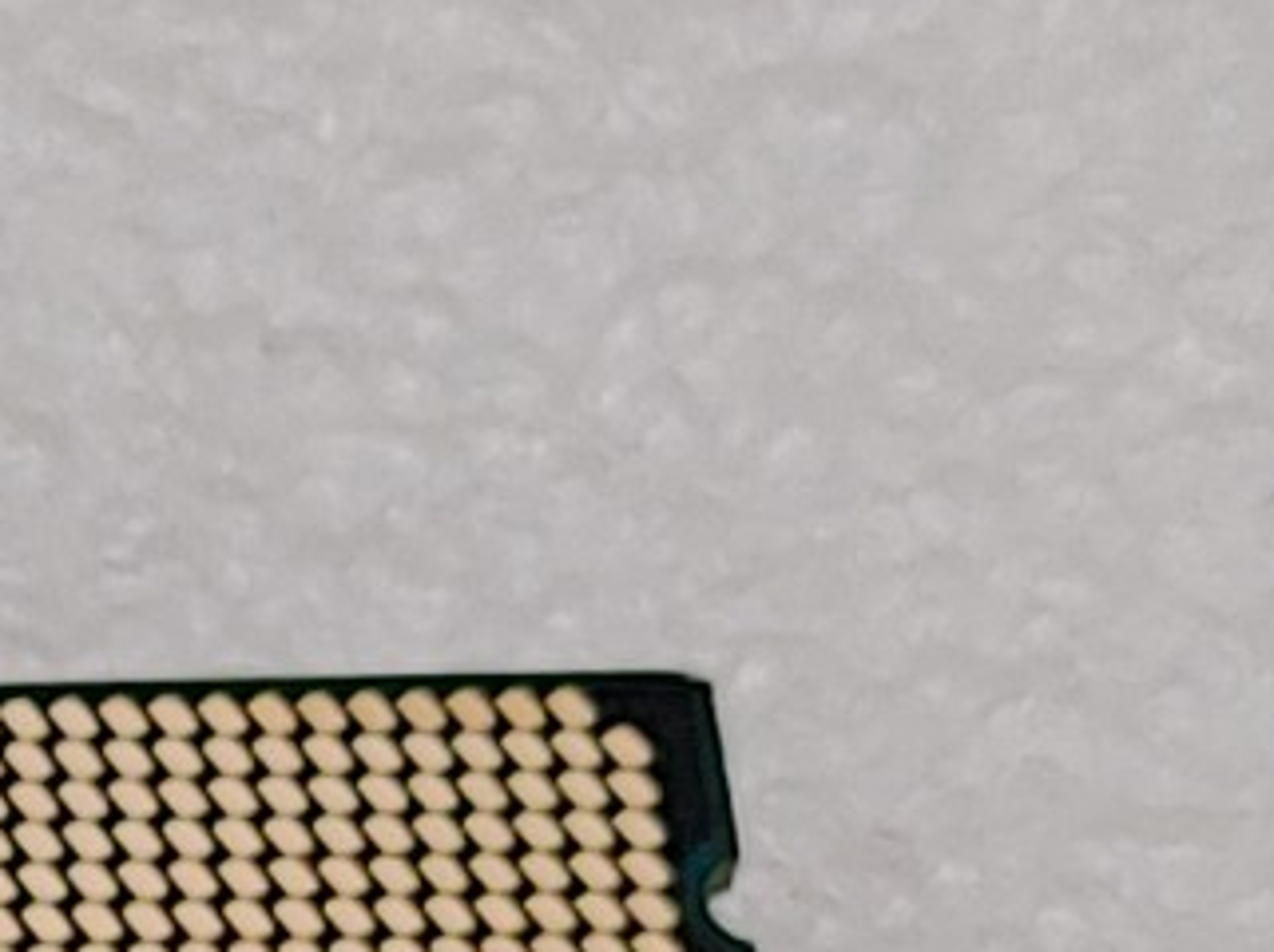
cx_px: -1365
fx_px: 9411
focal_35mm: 256
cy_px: 1650
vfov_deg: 5.7
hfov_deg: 7.4
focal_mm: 4.36
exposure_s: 1/215
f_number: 1.8
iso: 50
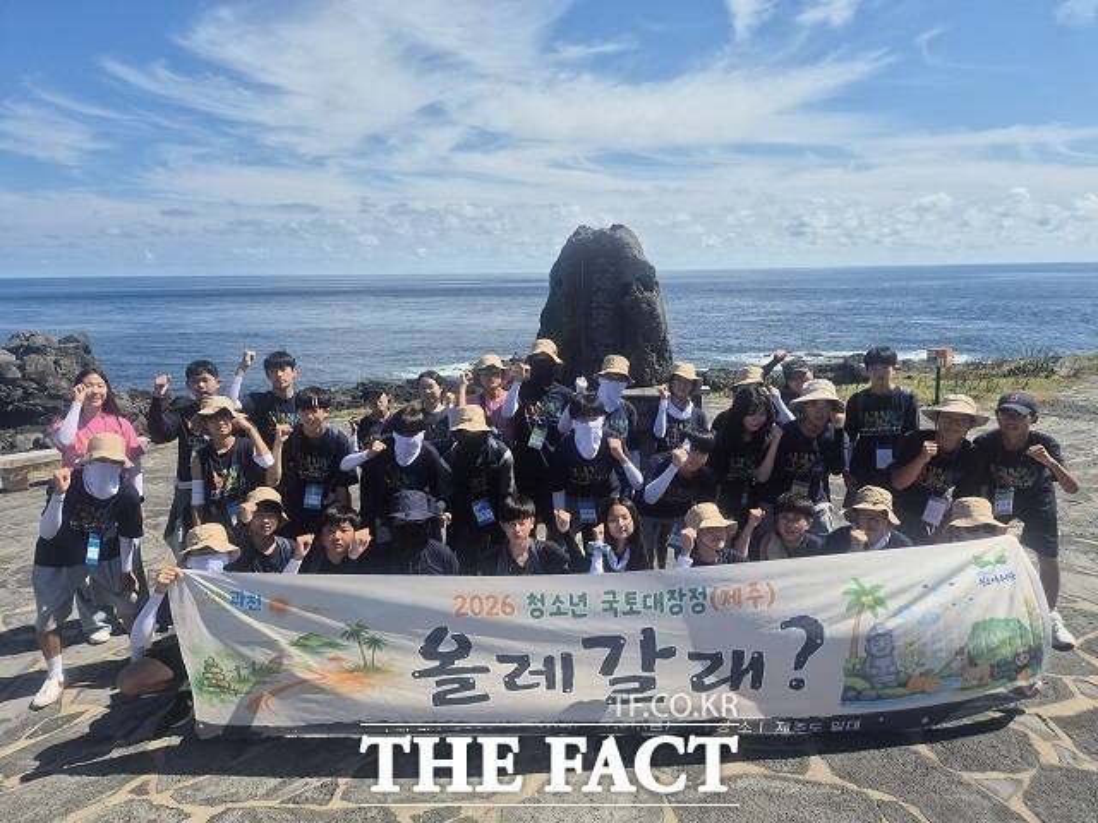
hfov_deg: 73.9
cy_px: 412
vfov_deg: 58.9
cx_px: 549
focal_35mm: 23
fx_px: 730
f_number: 1.8
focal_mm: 5.4
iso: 25
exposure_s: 1/1952
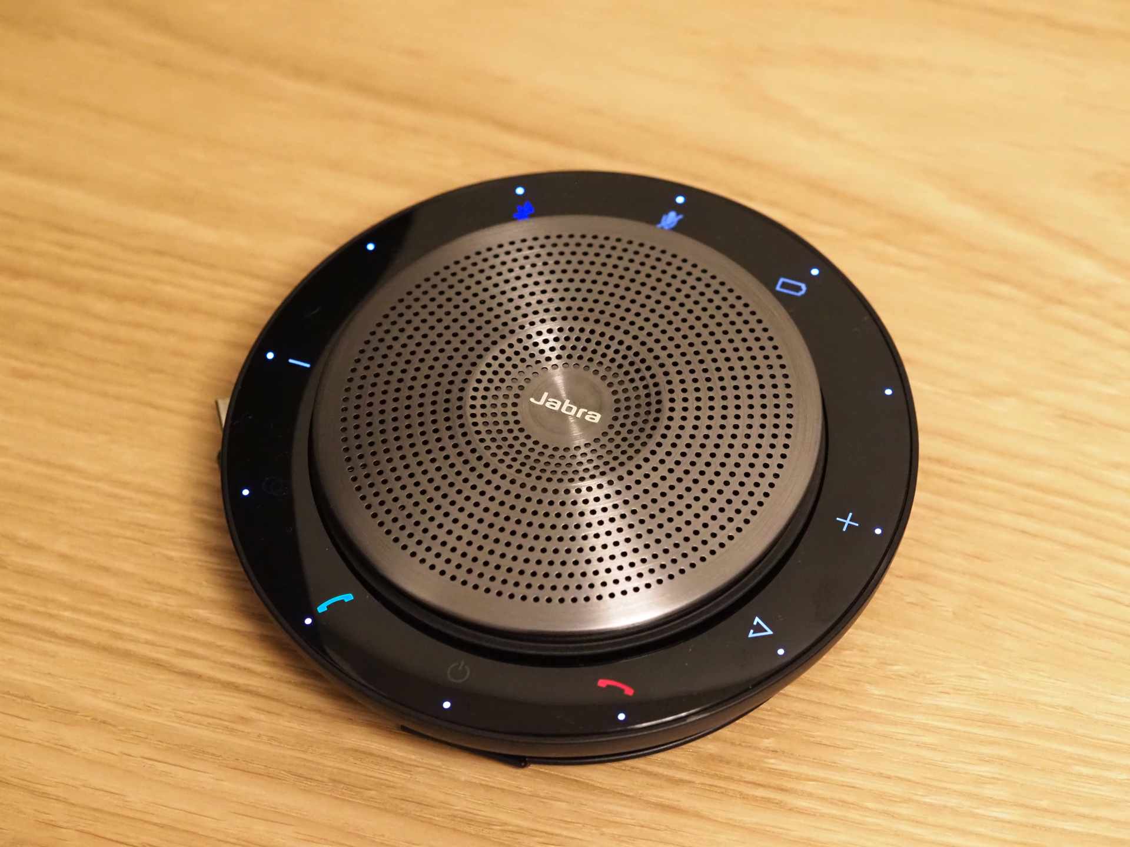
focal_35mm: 120
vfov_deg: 12.3
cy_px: 424
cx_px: 565
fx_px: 3917
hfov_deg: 16.4
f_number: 4
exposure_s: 1/100
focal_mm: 60
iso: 6400
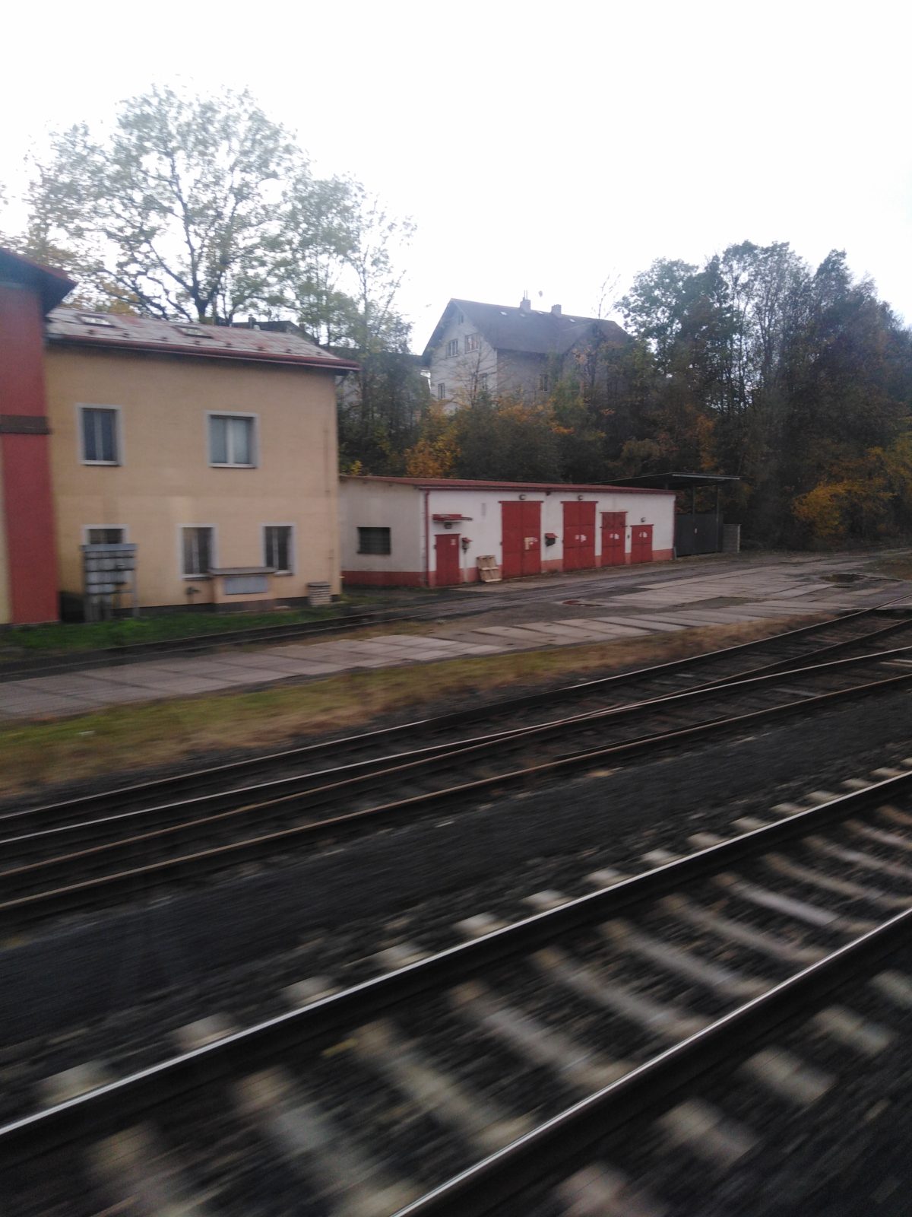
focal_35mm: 26
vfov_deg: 67.3
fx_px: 913
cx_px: 456
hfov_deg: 53.1
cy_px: 608
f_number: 2.2
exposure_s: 1/60
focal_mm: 3.46
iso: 100
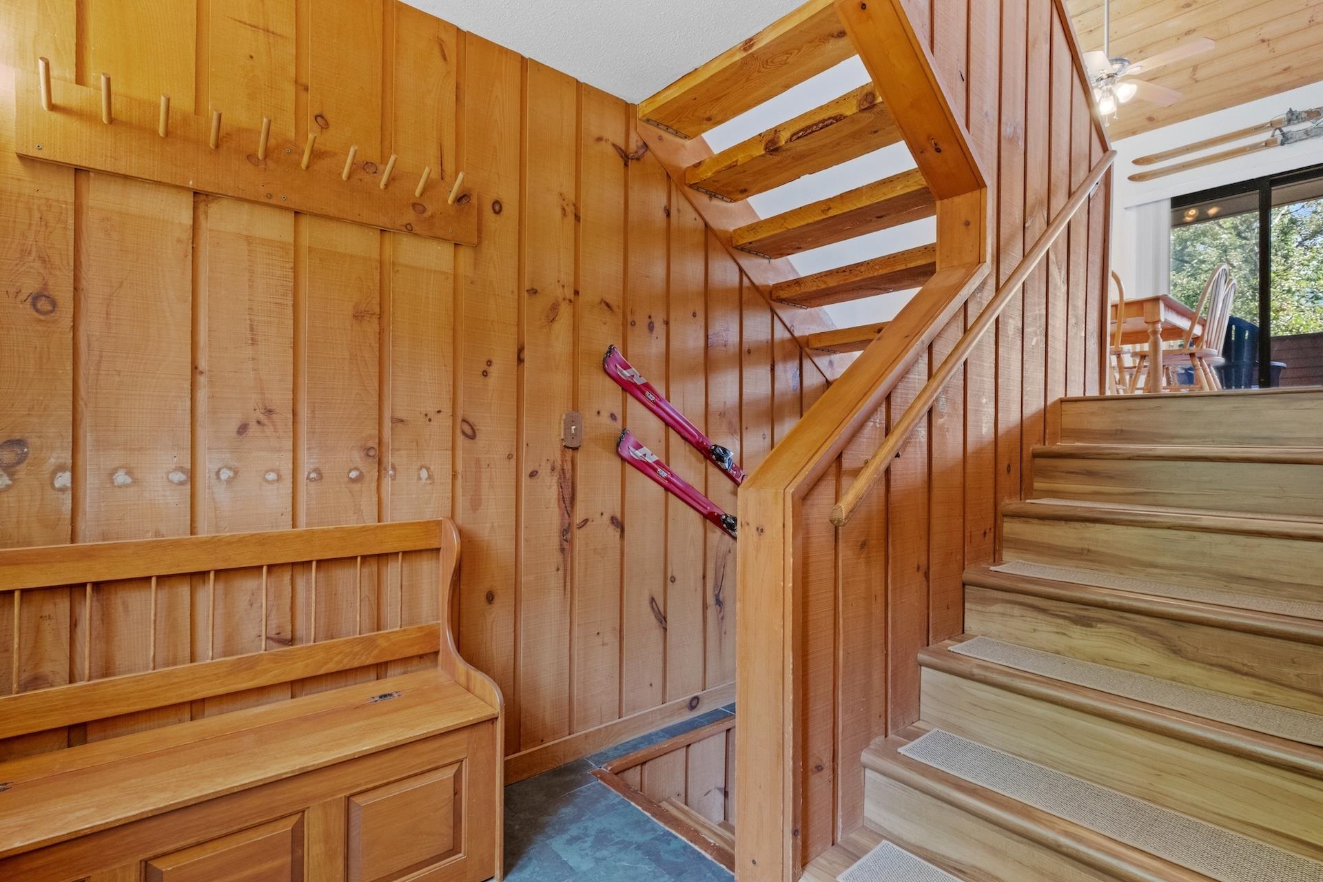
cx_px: 662
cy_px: 441
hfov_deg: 93.3
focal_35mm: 17
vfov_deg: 70.4
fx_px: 625
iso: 1600
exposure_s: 1/2
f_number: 8
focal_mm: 11
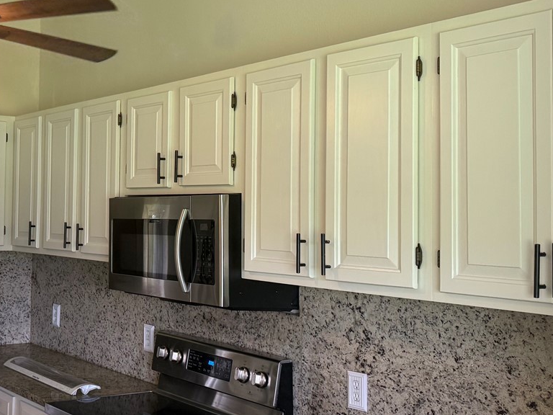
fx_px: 799
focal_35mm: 50
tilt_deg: +2.3
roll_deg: -1.3
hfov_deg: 36.0
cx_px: 61
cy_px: 177
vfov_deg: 29.1
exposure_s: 1/112
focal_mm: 6.76
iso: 200
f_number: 1.78
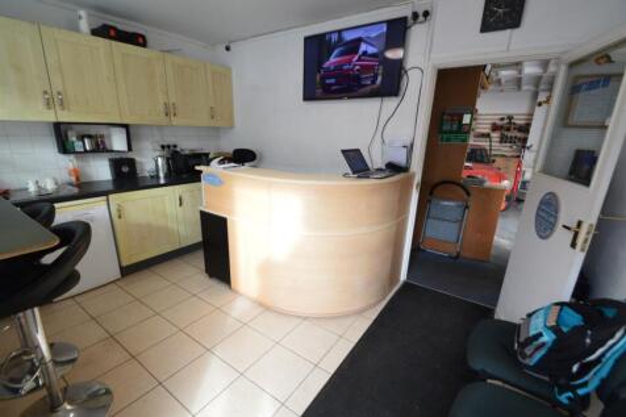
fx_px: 261
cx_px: 313
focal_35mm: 15
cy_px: 208
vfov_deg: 77.3
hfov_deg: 100.4
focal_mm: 10
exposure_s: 1/60
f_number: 7.1
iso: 800
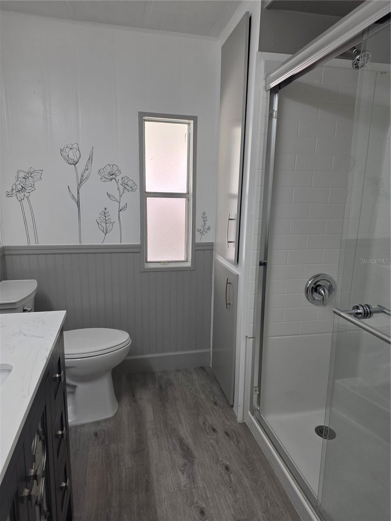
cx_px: 196
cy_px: 260
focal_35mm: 23
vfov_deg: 73.9
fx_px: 346
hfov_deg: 58.9
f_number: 1.7
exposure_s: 1/180
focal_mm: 6.25
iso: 100
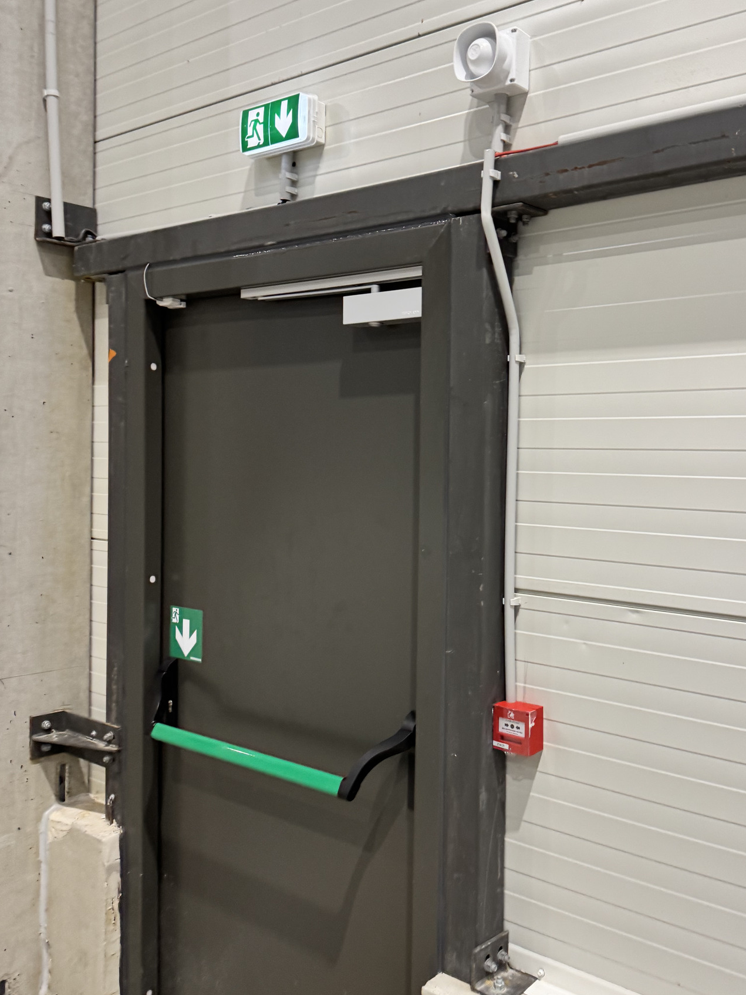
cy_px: 489
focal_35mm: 34
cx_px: 461
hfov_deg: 41.5
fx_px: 977
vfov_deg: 53.9
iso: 200
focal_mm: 6.76
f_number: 1.78
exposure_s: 1/60
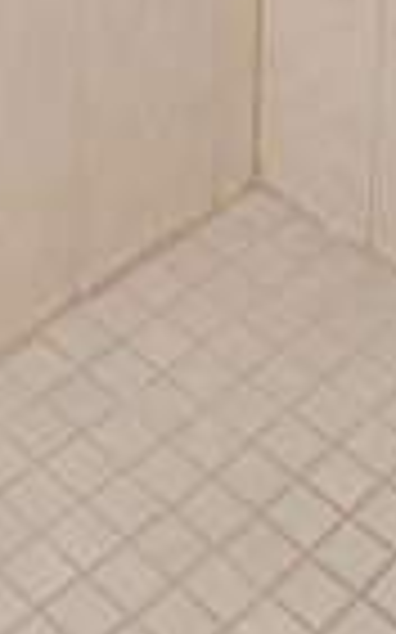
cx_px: -4
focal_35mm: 125
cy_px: -978
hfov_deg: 10.4
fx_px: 2161
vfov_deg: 12.4
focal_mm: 24
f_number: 6.3
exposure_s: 1/125
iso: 400
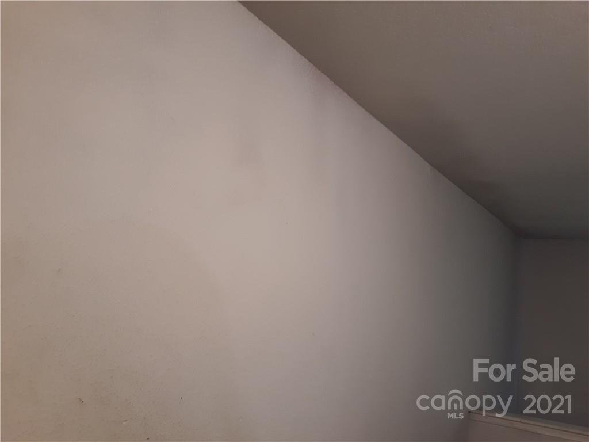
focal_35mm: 28
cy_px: 221
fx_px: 476
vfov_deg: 49.7
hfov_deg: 63.4
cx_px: 294
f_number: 1.7
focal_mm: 3.7
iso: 200
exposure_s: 1/24
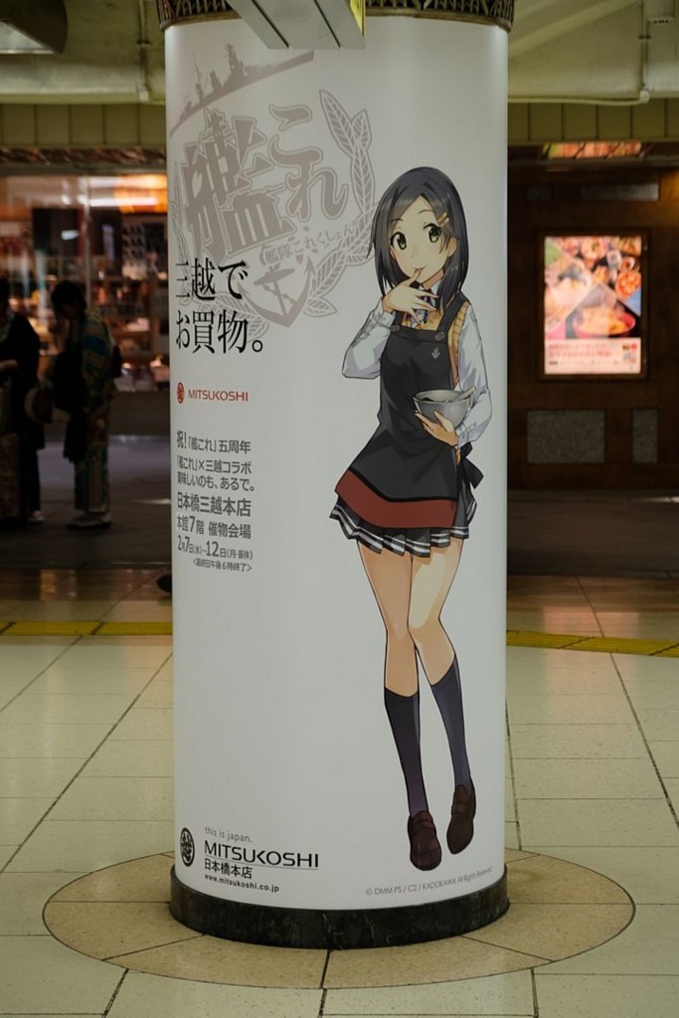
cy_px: 509
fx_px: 2347
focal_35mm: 83
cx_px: 340
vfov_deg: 24.5
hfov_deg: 16.5
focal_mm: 55
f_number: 4
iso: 400
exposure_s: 1/70
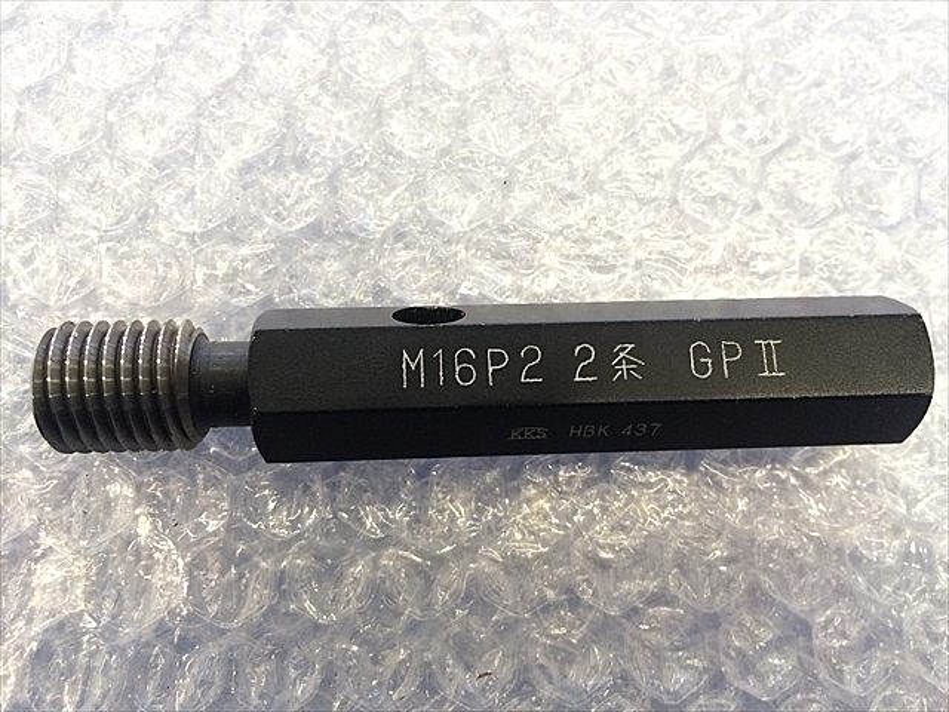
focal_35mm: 29
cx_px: 474
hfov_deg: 61.7
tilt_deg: -78.7
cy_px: 356
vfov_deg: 48.2
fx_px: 795
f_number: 2.2
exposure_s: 1/30
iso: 50
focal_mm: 4.15
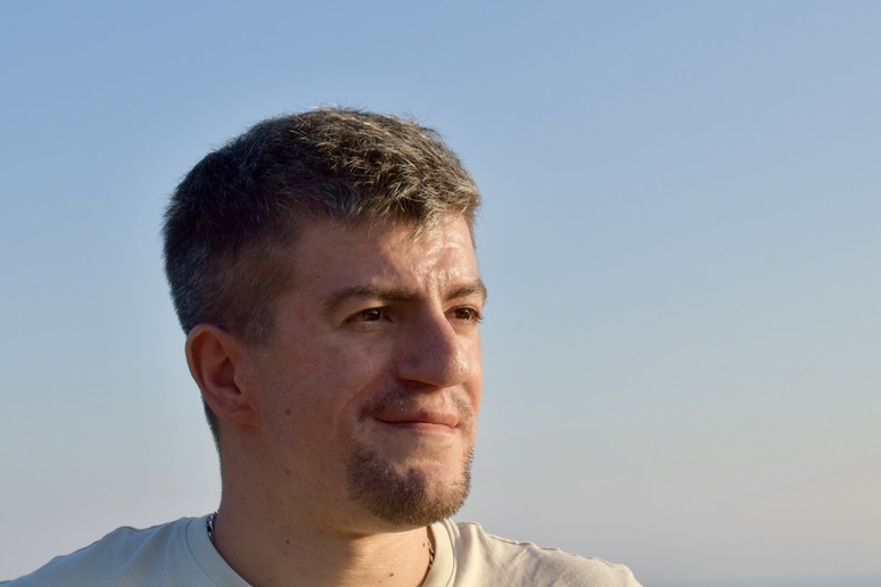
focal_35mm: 74
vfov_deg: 18.5
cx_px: 397
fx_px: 1804
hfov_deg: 27.4
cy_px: 268
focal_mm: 35
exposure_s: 1/320
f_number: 9
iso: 200
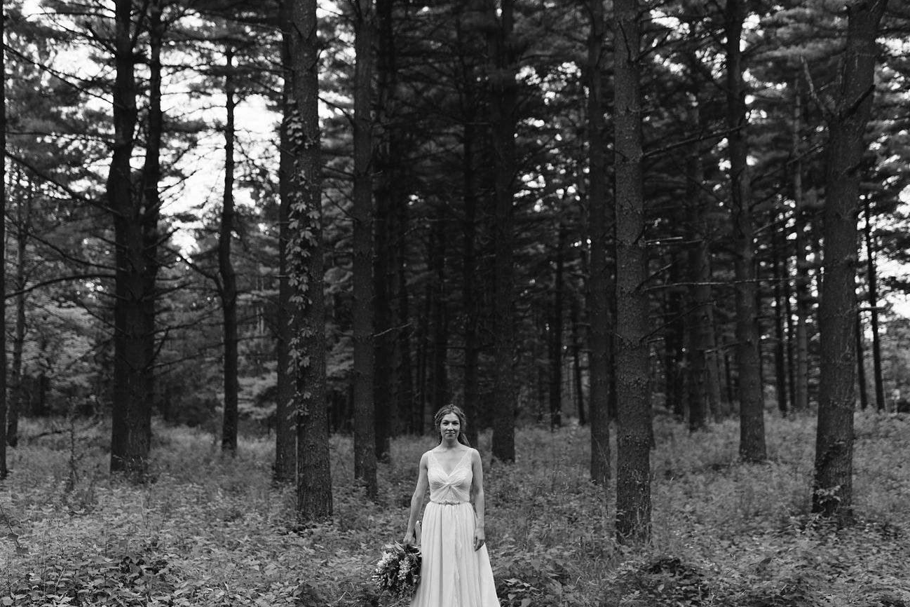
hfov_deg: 47.4
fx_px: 1037
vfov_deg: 32.6
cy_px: 352
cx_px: 449
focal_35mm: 41
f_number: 2.5
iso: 200
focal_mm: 35
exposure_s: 1/1250
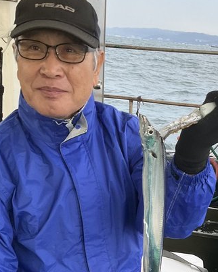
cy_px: 236
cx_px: 154
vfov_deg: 30.3
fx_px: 484
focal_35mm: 60
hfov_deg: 25.2
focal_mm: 3
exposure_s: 1/109
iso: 64
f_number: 1.8
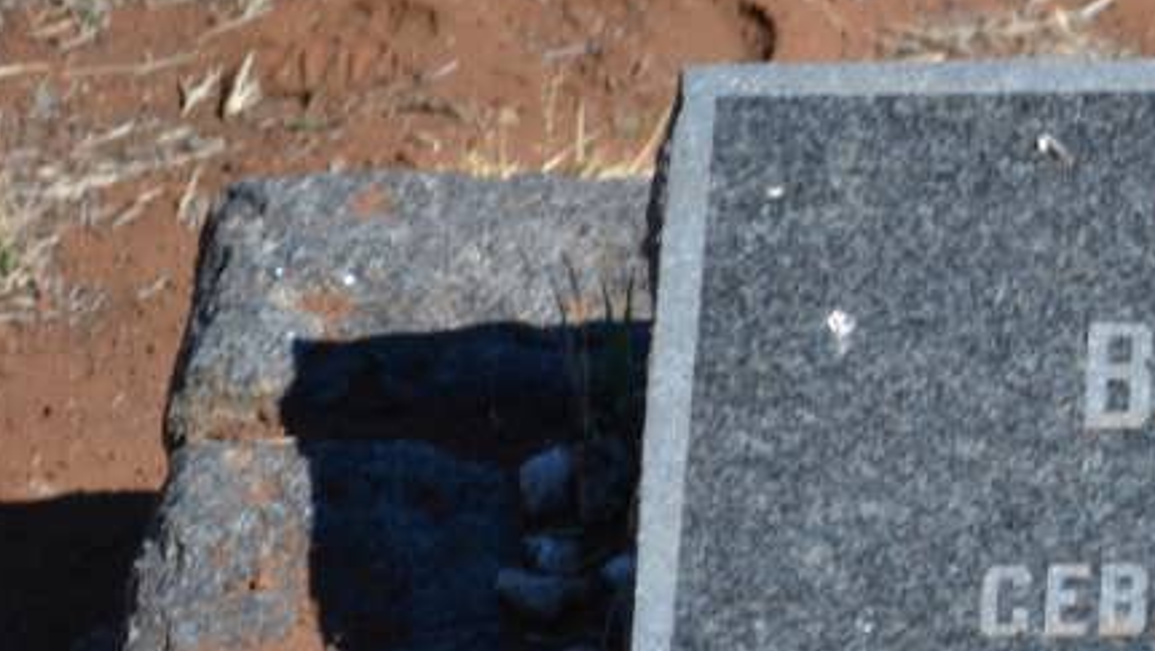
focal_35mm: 240
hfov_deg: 8.8
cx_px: 1549
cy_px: 568
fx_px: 7368
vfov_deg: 5.1
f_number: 5.6
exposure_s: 1/125
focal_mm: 55
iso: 125
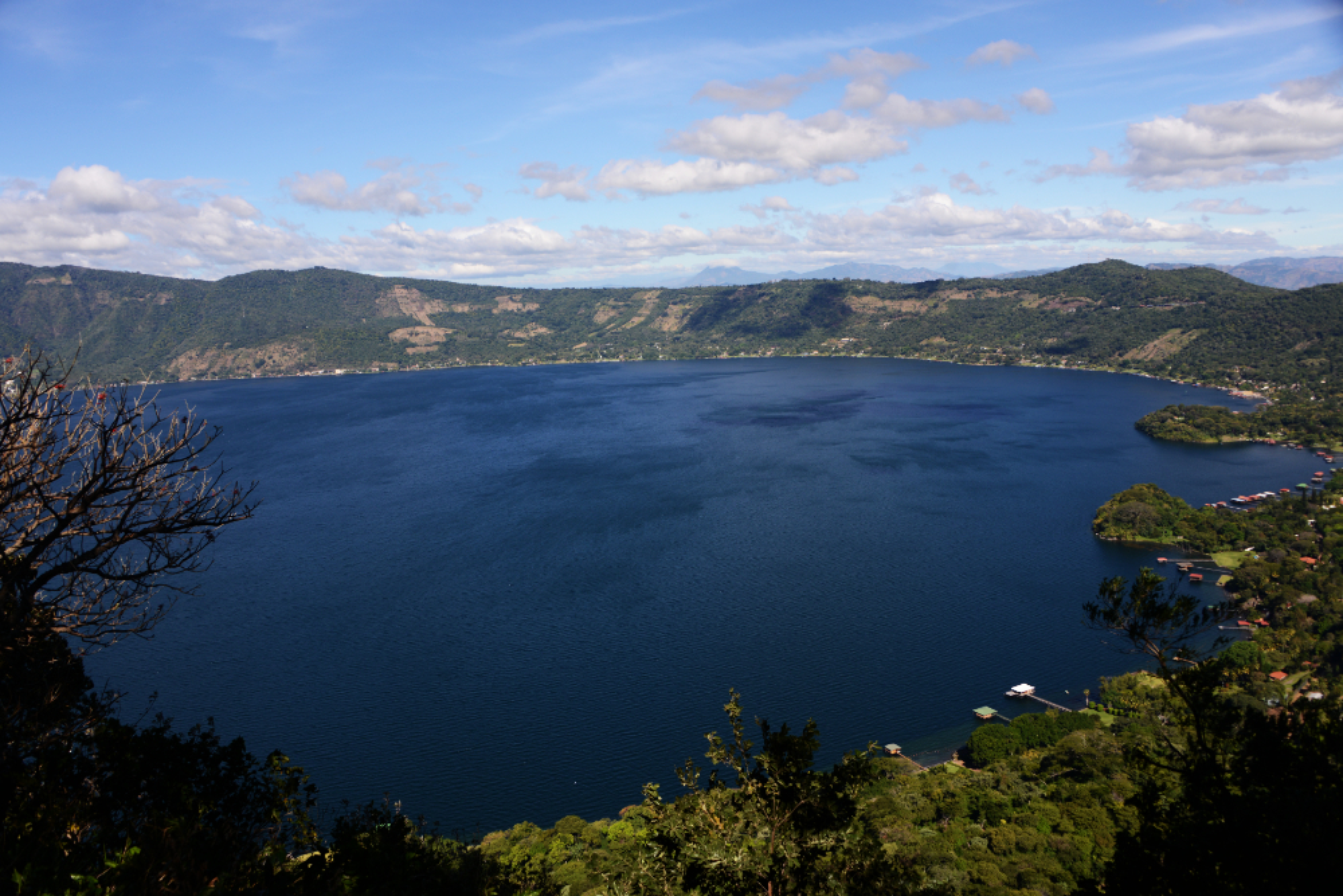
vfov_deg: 46.4
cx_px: 672
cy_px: 448
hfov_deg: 65.5
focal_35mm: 28
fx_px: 1045
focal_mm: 28
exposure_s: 1/1250
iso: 250
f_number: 6.3
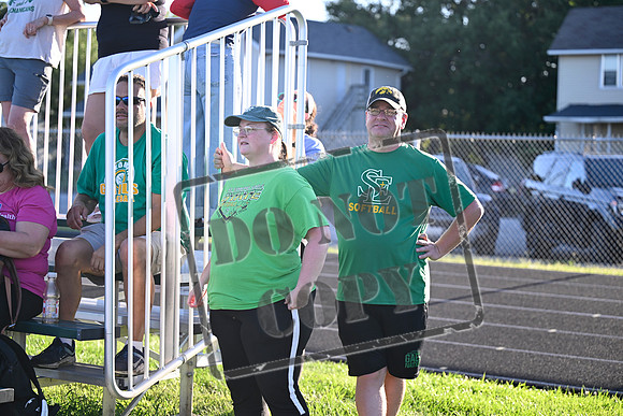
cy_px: 208
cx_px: 312
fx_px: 1212
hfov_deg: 28.8
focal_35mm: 70
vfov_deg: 19.5
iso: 400
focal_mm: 70
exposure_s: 1/1250
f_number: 2.8
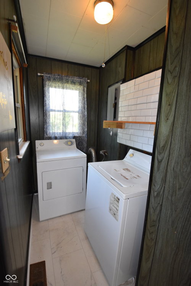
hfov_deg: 77.3
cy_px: 143
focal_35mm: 15
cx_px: 96
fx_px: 119
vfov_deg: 100.4
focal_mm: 10
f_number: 5.6
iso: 800
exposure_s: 1/125
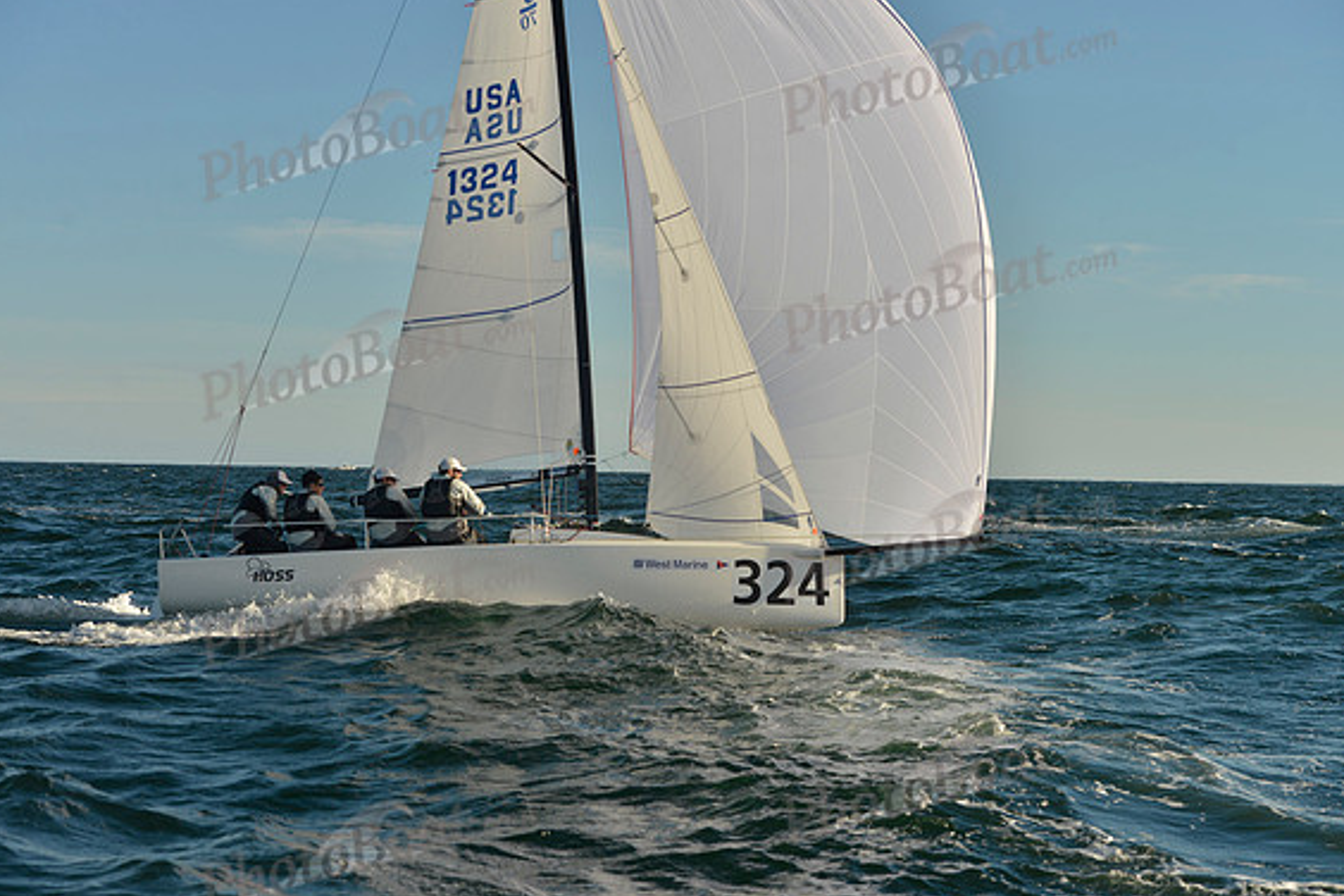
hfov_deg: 28.1
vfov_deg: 18.9
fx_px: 2688
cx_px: 660
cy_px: 449
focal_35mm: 72
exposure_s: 1/1250
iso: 200
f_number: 6.3
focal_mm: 70
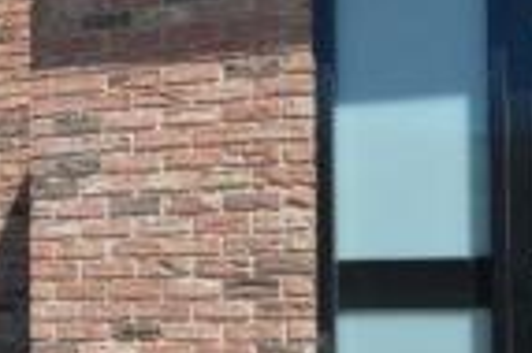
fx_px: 738
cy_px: 273
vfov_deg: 26.5
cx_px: 331
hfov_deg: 39.4
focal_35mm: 50
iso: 200
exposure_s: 1/200
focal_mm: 10
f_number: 7.1
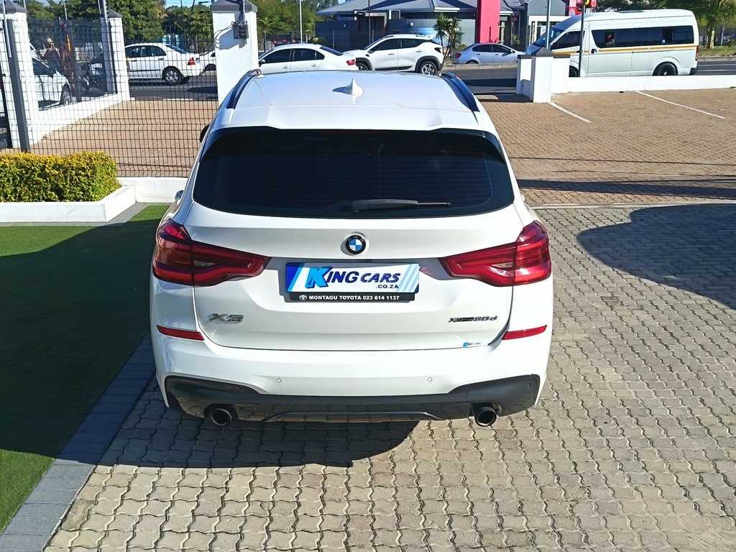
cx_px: 368
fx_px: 787
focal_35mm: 37
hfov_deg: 50.1
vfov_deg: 38.7
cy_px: 276
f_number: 1.75
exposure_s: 1/820
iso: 100
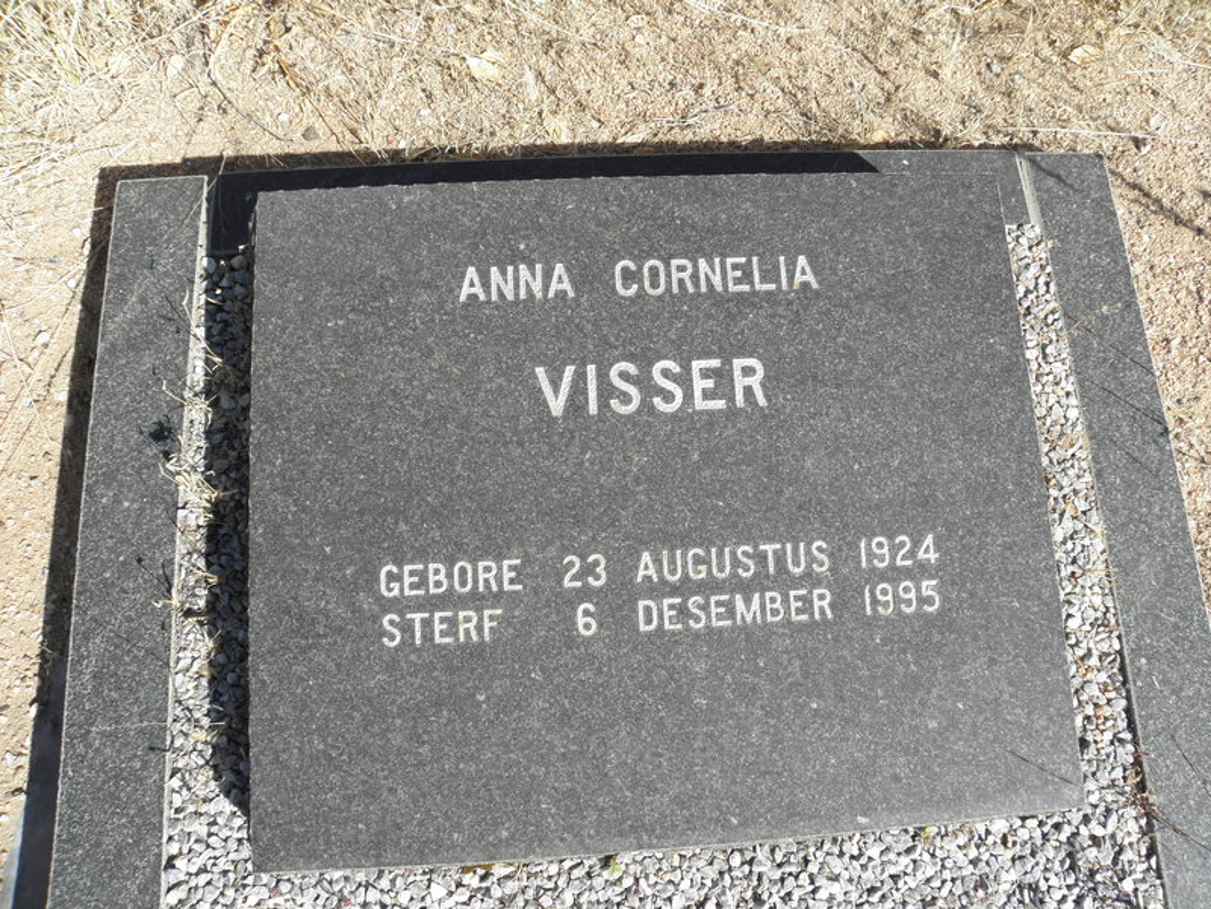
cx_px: 606
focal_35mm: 26
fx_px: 910
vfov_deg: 53.1
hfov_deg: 67.3
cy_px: 454
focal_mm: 4.6
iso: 64
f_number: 5.6
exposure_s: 1/200
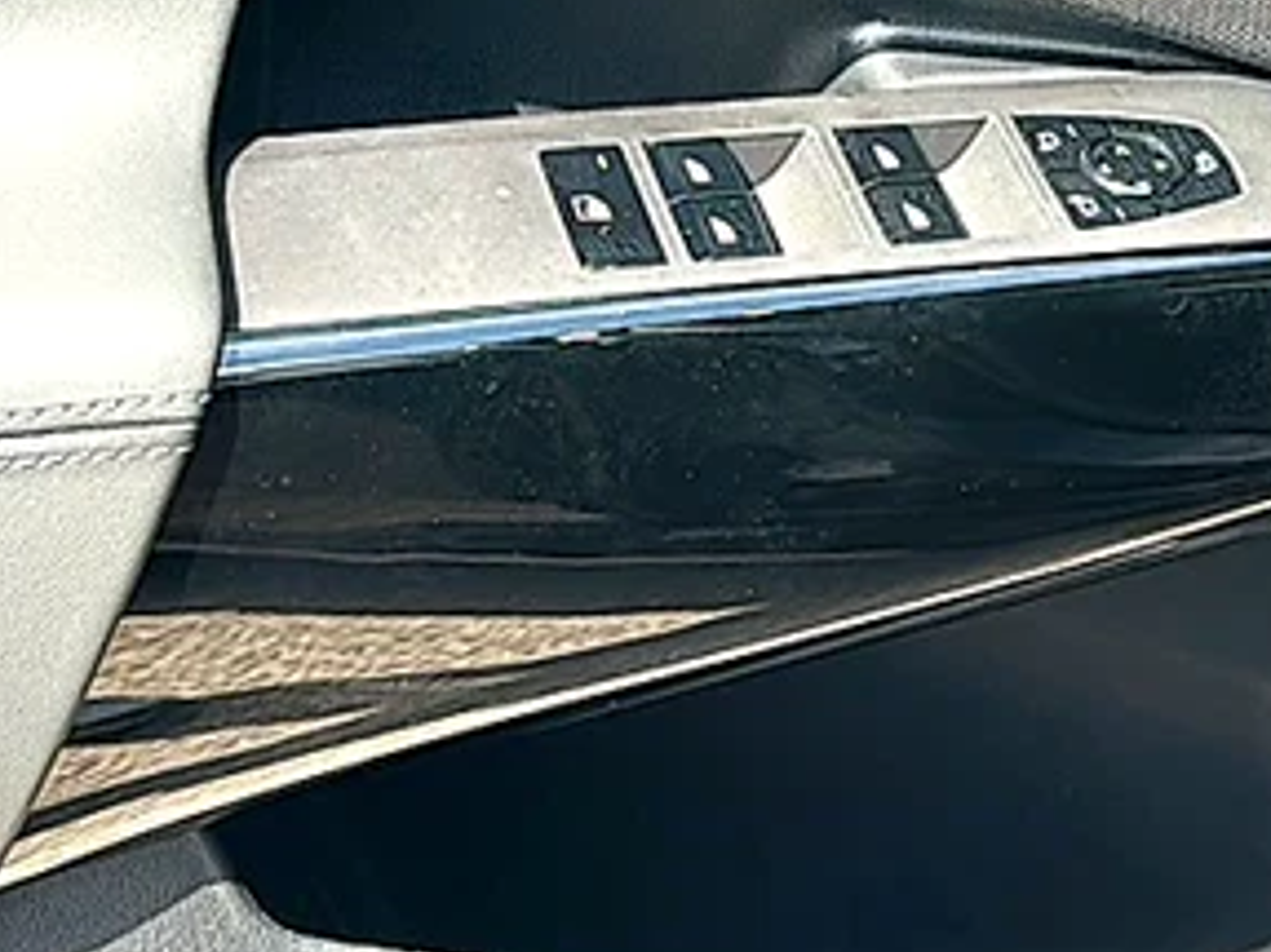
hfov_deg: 24.9
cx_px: 868
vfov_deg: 18.2
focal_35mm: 78
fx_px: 2863
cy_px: -104
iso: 80
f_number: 1.78
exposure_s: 1/605
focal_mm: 6.86
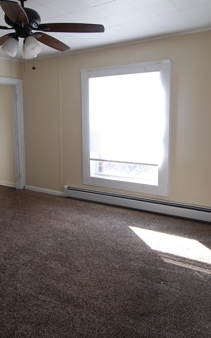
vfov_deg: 68.1
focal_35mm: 27
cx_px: 81
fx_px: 248
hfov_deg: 45.7
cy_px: 146
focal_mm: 10
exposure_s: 1/30
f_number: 3.5
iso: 100
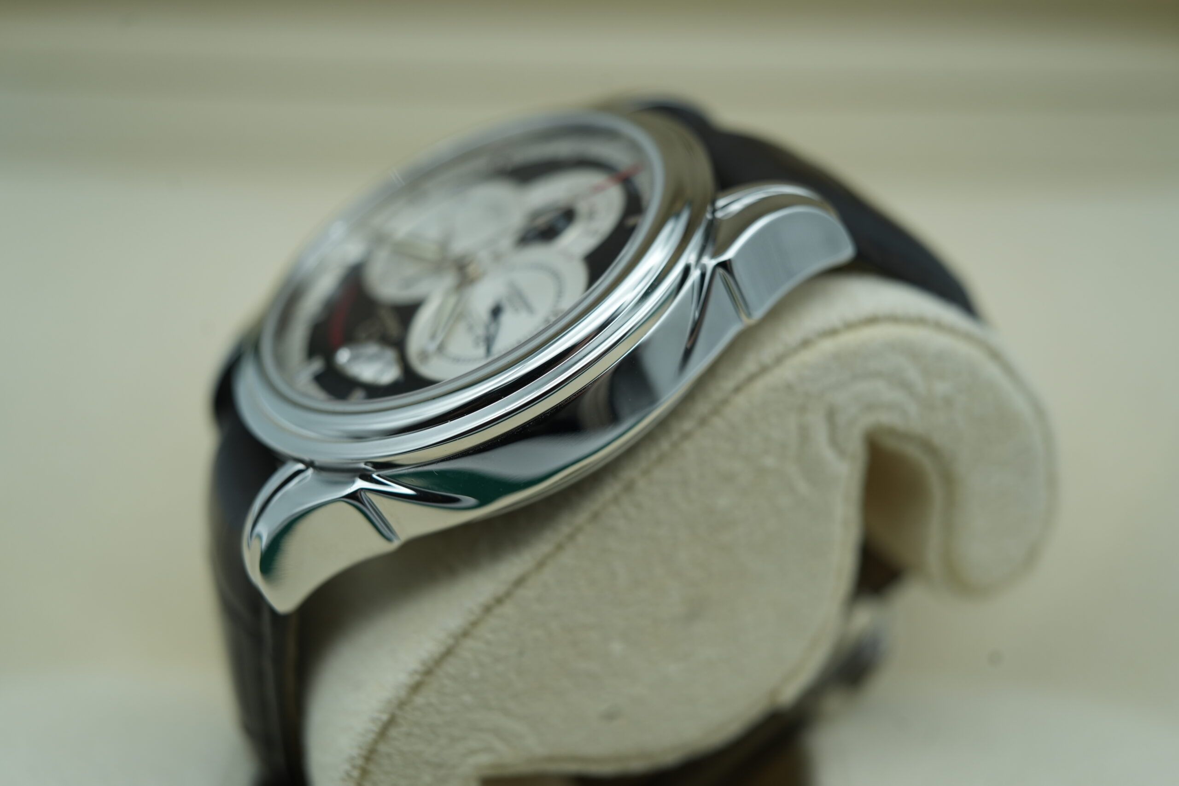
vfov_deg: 37.9
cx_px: 590
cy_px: 393
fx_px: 1146
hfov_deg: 54.4
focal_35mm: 35
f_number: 5
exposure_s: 1/250
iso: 400
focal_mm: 35
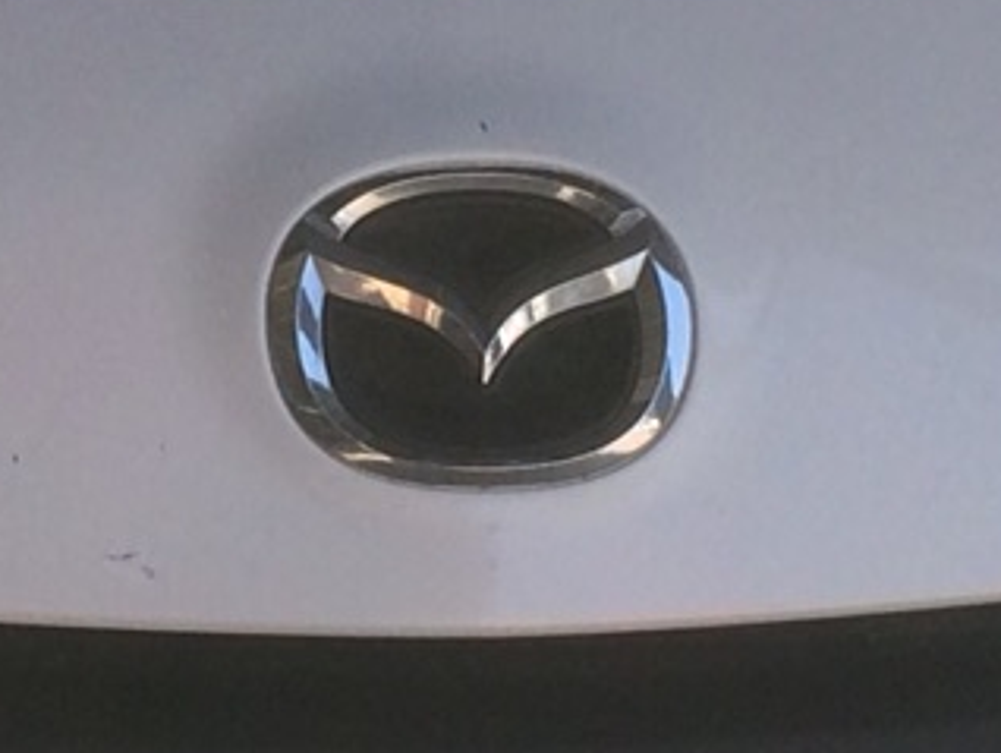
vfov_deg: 8.5
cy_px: 309
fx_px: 5064
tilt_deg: -16.0
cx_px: 280
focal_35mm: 175
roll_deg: -1.3
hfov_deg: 11.3
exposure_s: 1/684
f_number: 2.2
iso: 32
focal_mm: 4.15
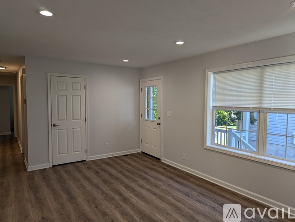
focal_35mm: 24
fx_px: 205
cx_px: 148
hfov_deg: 71.5
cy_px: 111
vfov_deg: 56.9
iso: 41
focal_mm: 6.81
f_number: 1.85
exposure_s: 1/60
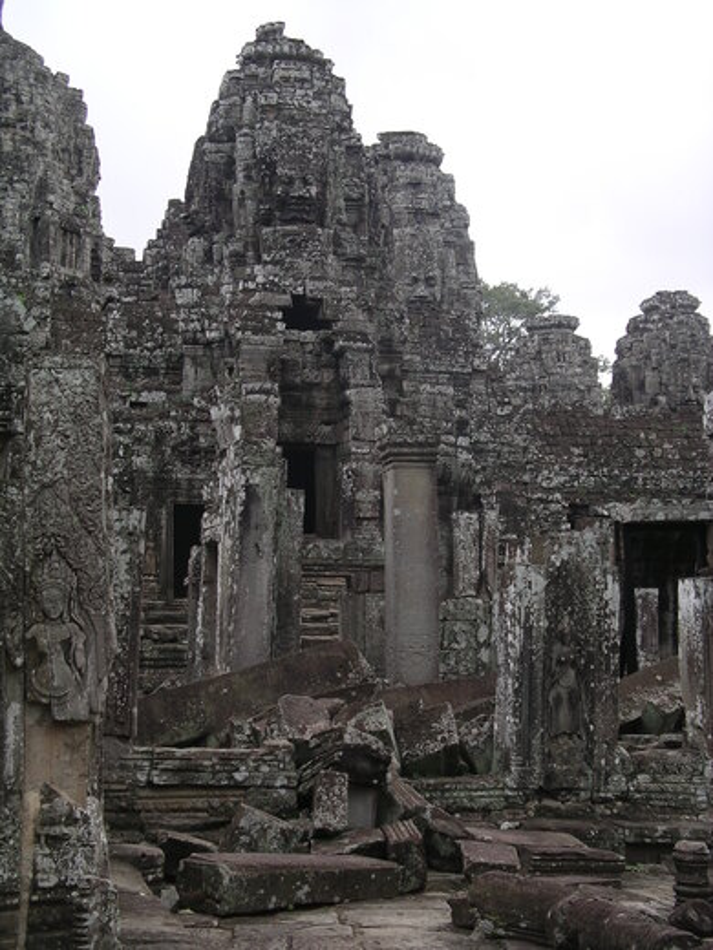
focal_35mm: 72
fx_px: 1977
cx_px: 356
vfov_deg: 27.0
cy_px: 475
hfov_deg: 20.4
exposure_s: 1/402
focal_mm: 14.9
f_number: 3.8
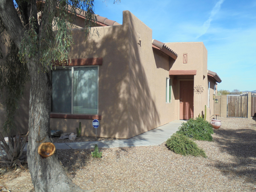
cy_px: 96
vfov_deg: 37.7
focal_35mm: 38
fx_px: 281
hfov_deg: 49.0
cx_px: 128
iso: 100
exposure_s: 1/640
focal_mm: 6.9
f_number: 4.2
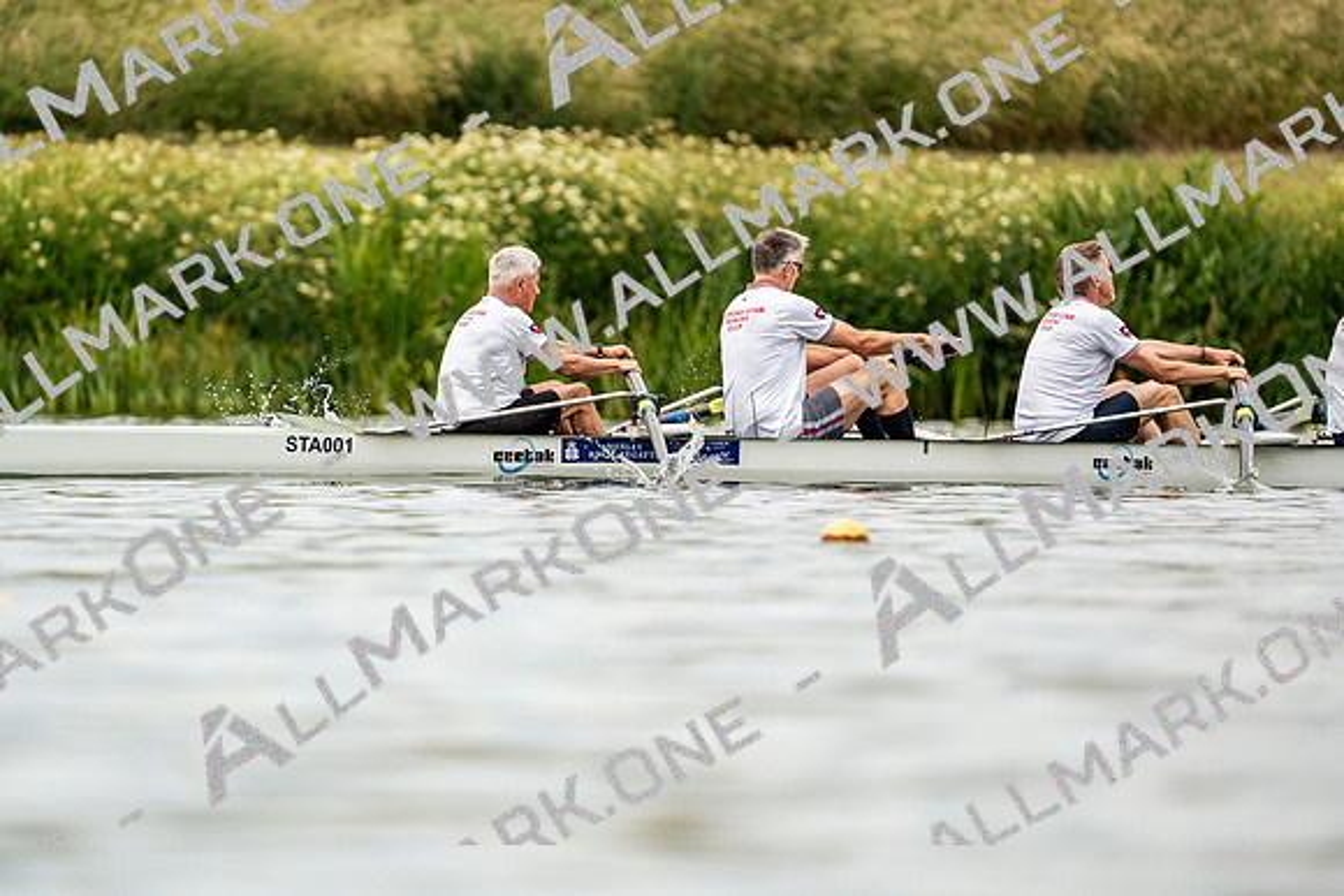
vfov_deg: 2.3
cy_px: 448
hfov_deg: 3.4
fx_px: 22404
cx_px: 672
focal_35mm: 600
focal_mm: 600
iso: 320
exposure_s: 1/2000
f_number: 6.3
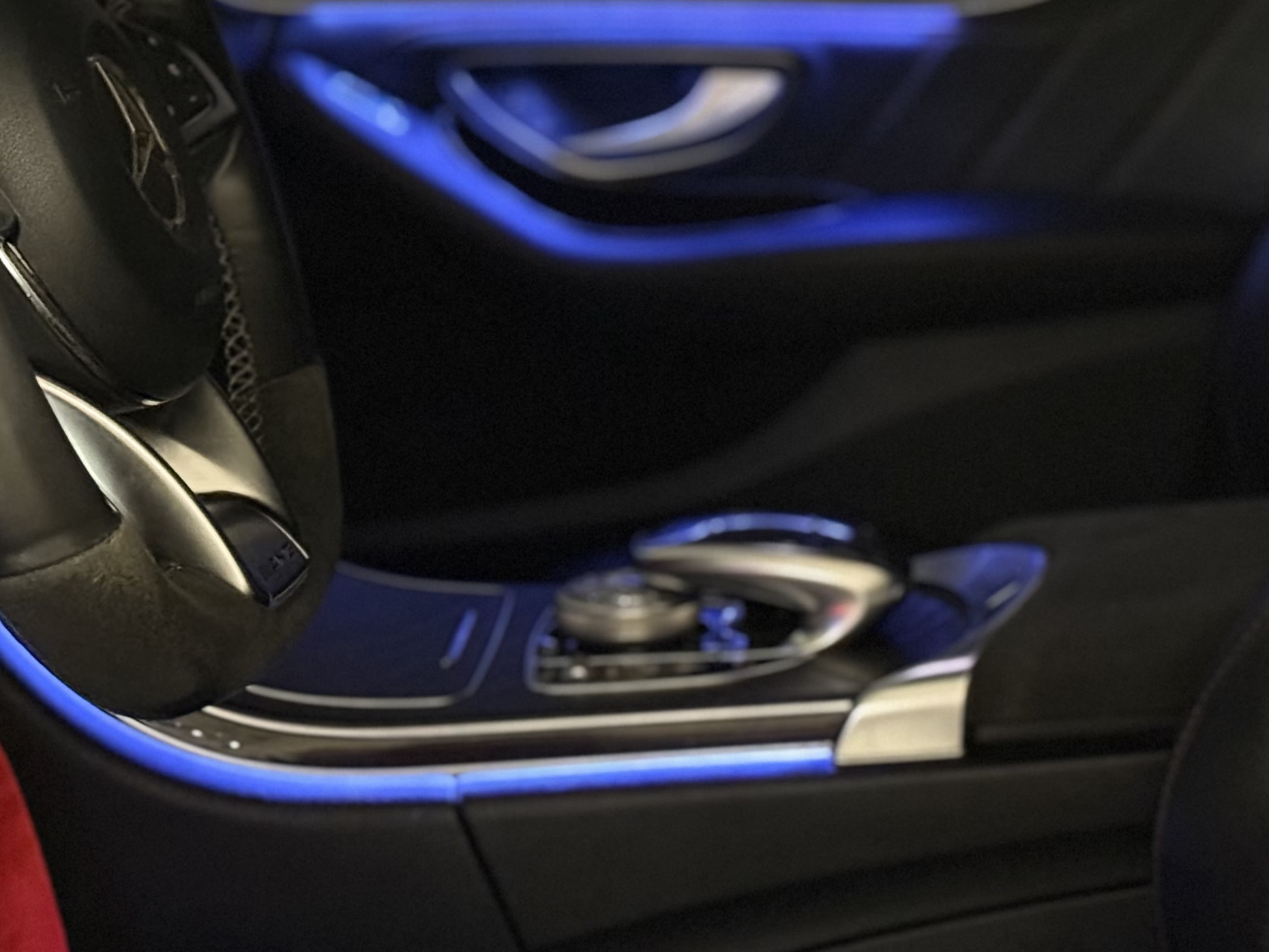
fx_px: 3813
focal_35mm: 104
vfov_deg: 14.1
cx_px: 779
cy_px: 157
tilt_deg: -6.8
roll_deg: -1.6
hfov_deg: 18.9
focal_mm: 6.76
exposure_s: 1/20
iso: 1250
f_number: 1.78
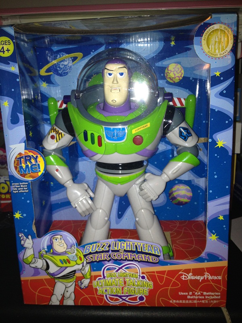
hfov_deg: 40.7
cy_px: 162
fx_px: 326
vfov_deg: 52.6
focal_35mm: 35
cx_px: 121
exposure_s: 1/20
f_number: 2.4
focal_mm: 4.28
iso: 64
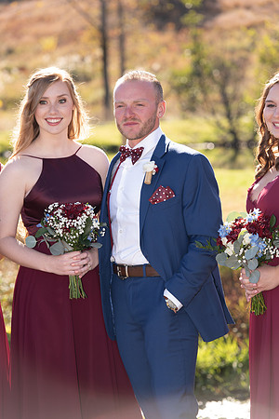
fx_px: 1685
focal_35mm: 145
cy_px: 210
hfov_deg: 9.5
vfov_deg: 14.2
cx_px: 140
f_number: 5.6
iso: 80
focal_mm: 145
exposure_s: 1/125
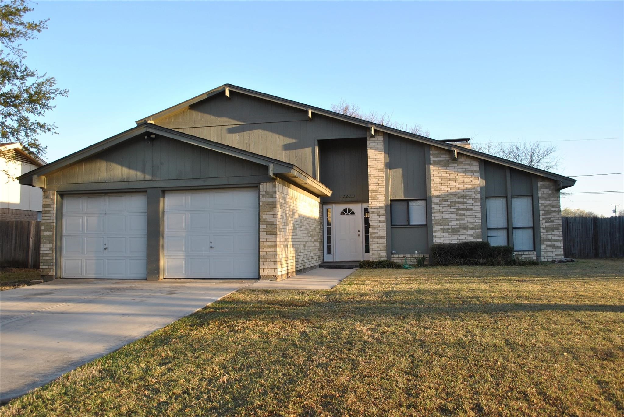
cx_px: 312
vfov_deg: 43.7
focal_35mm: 30
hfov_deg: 61.9
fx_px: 521
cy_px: 208
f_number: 5.6
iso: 200
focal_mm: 20
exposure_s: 1/250
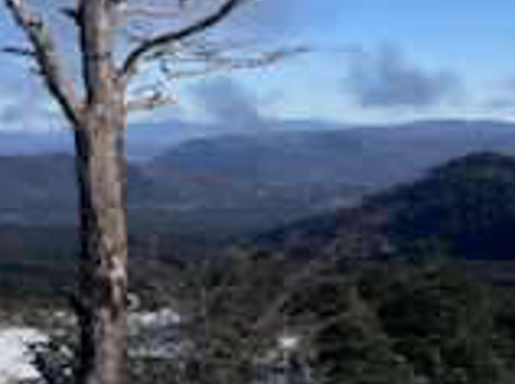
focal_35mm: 79
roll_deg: +0.9
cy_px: -26
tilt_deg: +6.2
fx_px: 1174
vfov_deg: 18.0
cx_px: -68
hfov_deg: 23.1
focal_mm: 4.2
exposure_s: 1/7299
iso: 32
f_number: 1.6
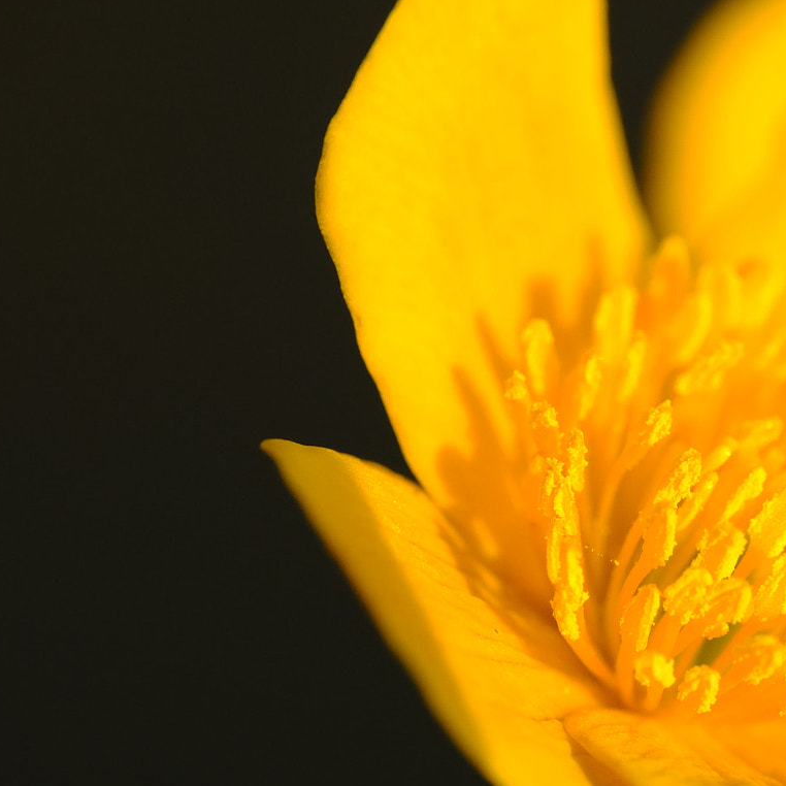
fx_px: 5497
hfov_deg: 8.1
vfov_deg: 8.2
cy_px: 491
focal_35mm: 214
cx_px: 762
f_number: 8
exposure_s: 1/1400
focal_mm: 80
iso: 1000
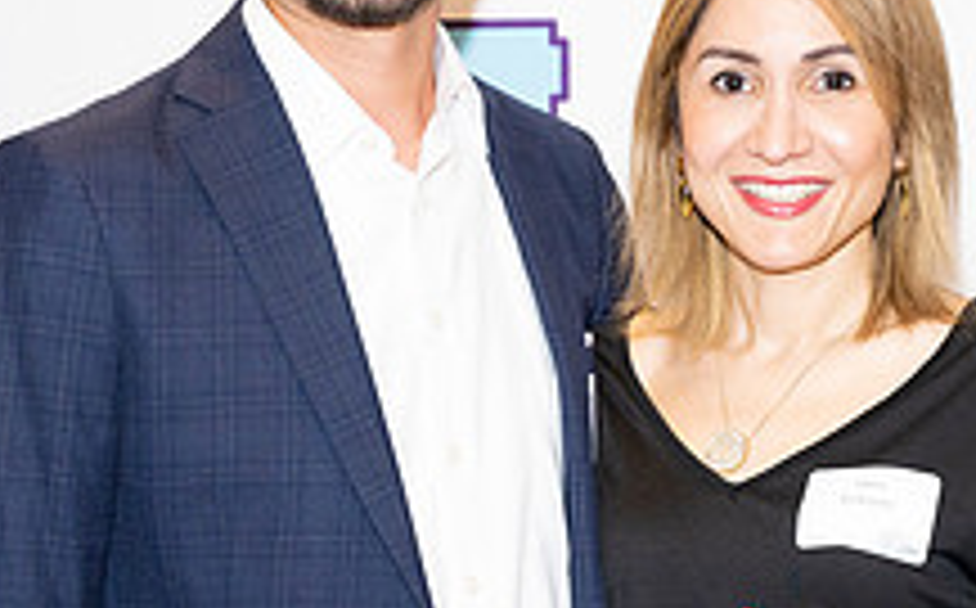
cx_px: 661
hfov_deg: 12.8
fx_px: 4330
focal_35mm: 163
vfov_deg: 8.0
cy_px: 510
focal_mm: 51
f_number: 5.6
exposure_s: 1/160
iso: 800
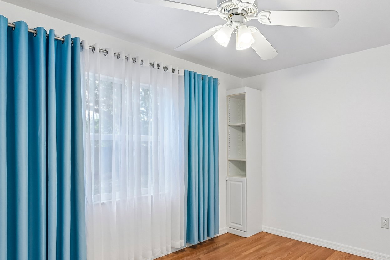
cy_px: 150
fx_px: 249
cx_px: 241
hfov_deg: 75.0
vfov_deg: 54.9
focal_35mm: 23
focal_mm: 14
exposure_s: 1/30
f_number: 8
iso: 400
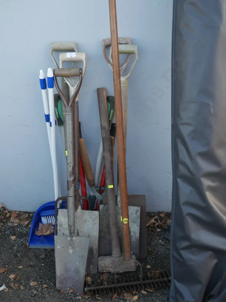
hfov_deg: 30.3
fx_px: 418
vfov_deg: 39.7
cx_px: 113
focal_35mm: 48
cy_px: 151
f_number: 5.2
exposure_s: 1/60
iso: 250
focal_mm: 24
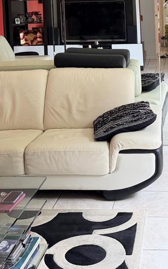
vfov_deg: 29.6
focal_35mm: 66
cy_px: 21
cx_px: 141
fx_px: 484
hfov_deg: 19.4
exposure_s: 1/120
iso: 200
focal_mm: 6.76
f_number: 1.78
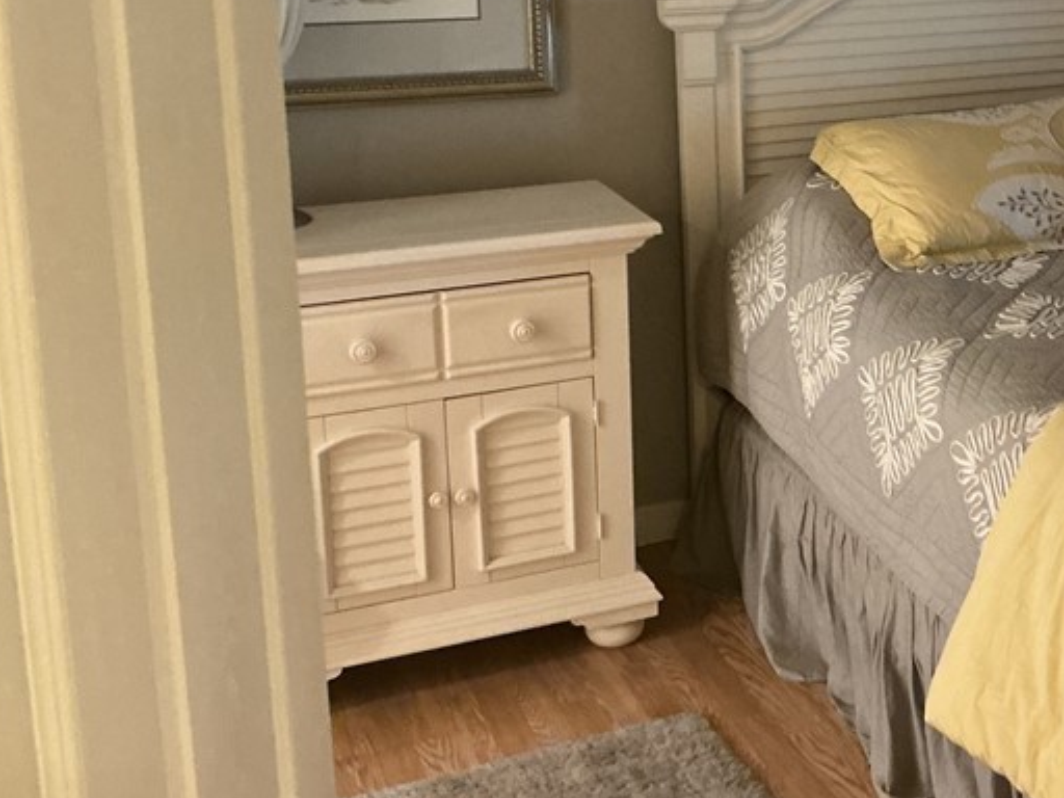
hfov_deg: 31.3
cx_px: 1000
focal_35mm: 58
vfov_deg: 24.8
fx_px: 1783
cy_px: 166
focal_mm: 3
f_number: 1.8
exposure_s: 1/30
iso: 250
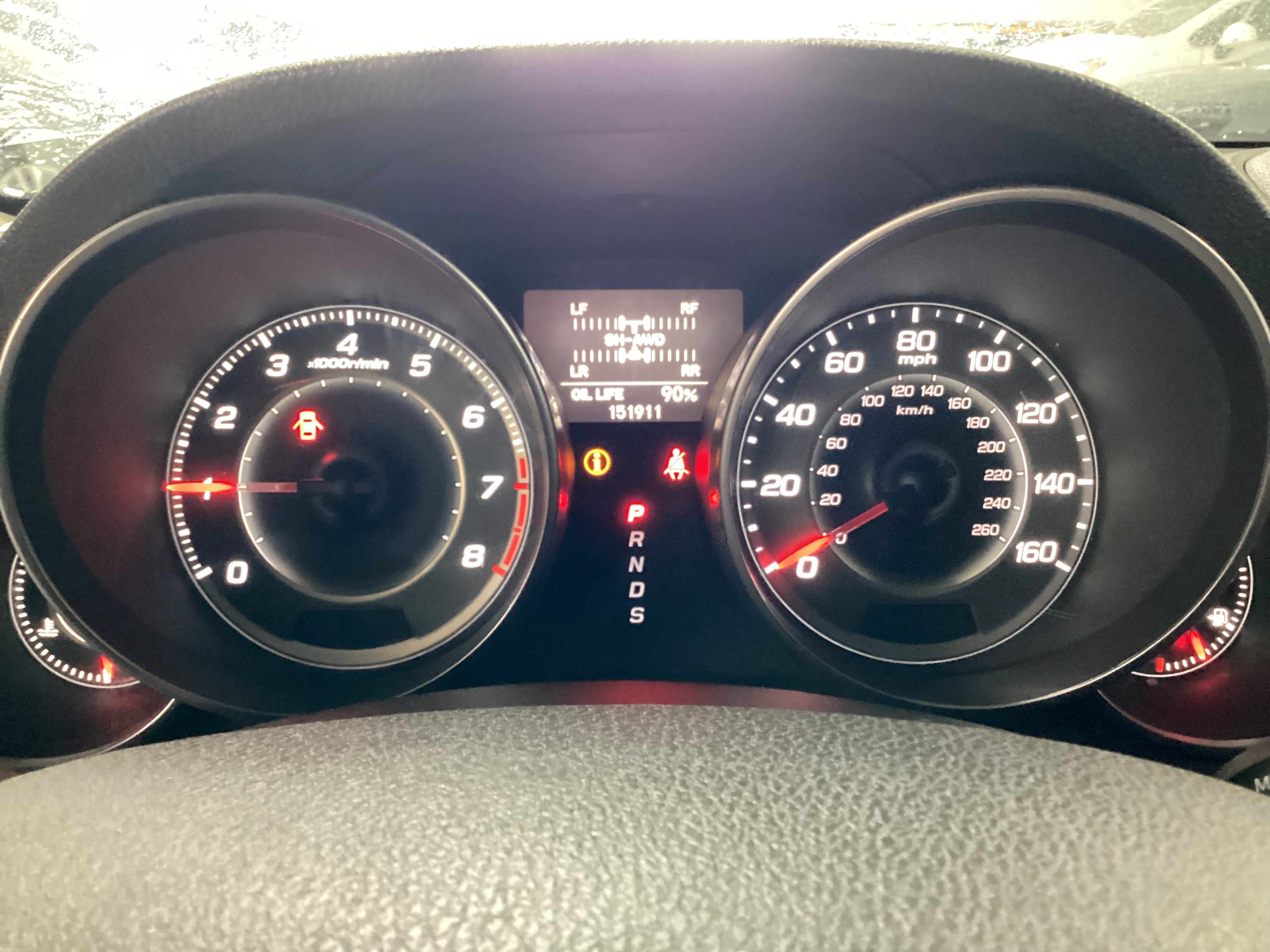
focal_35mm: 31
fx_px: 1137
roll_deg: -0.3
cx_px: 635
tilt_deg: -24.1
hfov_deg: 58.4
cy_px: 476
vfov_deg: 45.4
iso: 640
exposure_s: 1/20
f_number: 2.4
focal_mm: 3.3
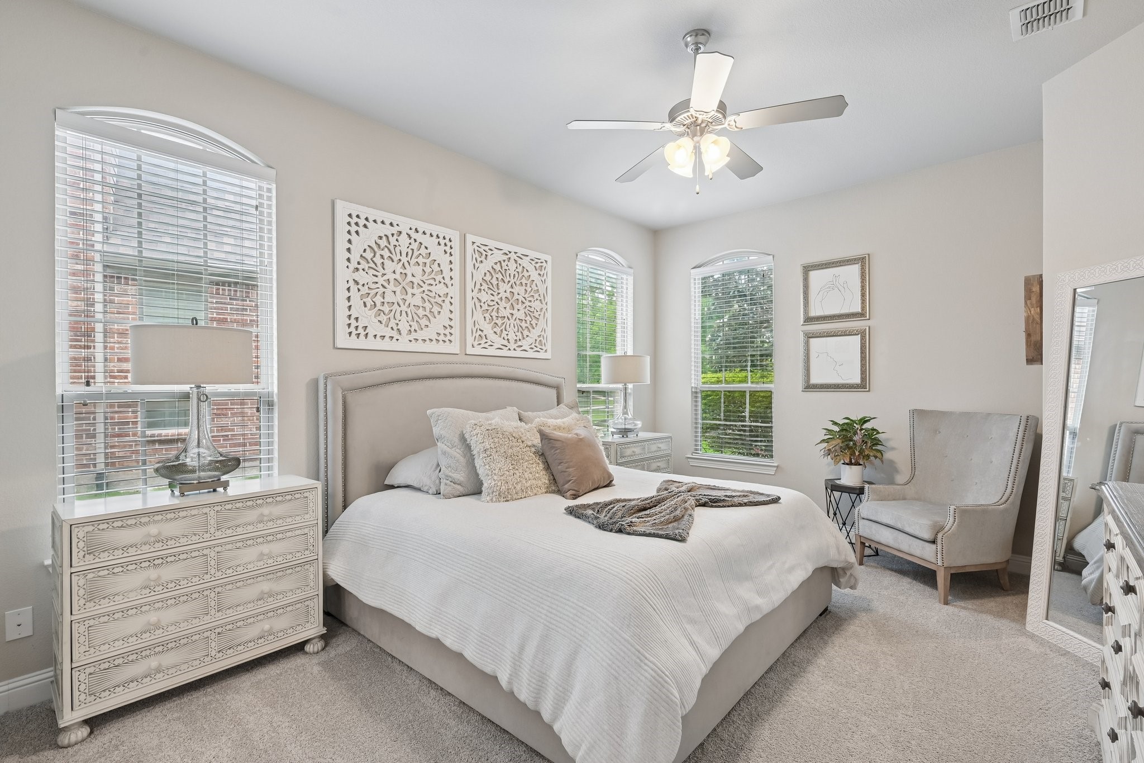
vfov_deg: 73.7
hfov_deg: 96.7
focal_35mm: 16
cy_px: 382
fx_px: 508
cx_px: 572
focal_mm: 16
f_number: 8
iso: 400
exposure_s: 1/15
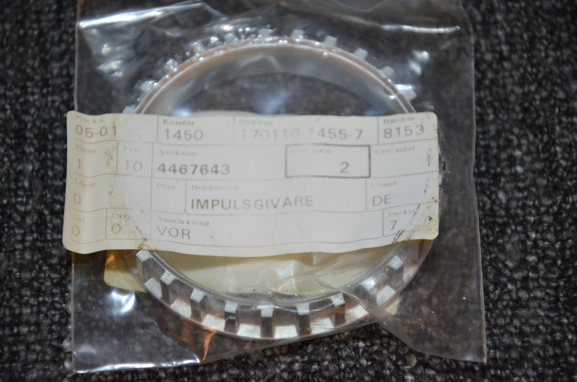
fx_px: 2519
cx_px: 288
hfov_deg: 13.1
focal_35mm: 158
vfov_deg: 8.7
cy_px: 191
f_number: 5.6
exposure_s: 1/400
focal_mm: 105
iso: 2500
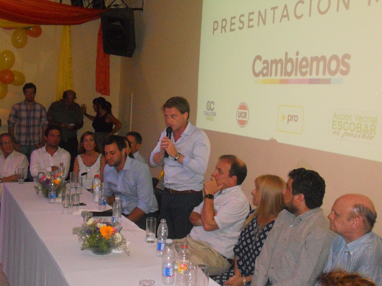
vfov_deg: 31.5
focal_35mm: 46
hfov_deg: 41.2
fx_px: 508
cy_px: 143
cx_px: 191
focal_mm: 8.2
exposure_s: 1/30
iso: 800
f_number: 4.3
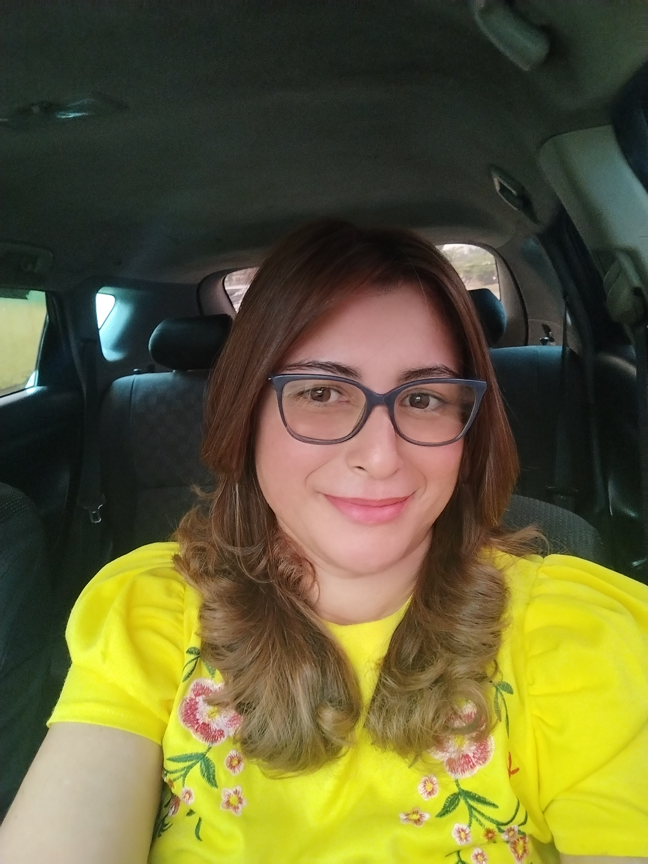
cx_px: 324
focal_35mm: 24
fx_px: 599
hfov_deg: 56.8
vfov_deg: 71.6
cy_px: 432
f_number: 2.45
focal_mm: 3.25
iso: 741
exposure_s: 1/20
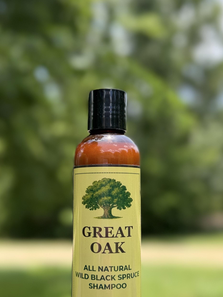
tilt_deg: +1.4
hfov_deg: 36.8
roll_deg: -0.7
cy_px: 161
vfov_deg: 47.8
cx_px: 104
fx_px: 335
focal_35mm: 39
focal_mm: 6.76
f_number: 1.78
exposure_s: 1/2110
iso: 100
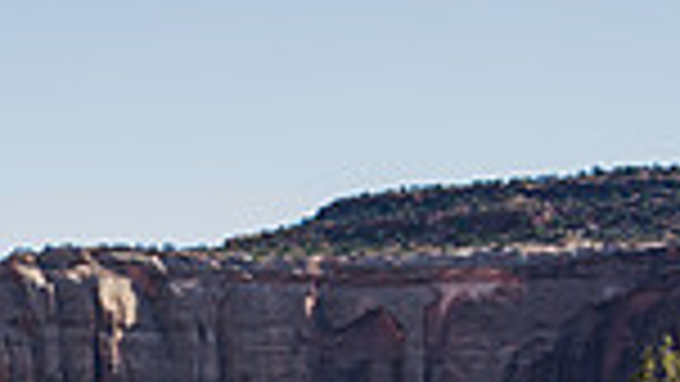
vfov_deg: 5.9
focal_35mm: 201
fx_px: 3625
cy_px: 744
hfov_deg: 10.1
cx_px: -585
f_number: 5.6
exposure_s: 1/250
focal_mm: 50
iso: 100
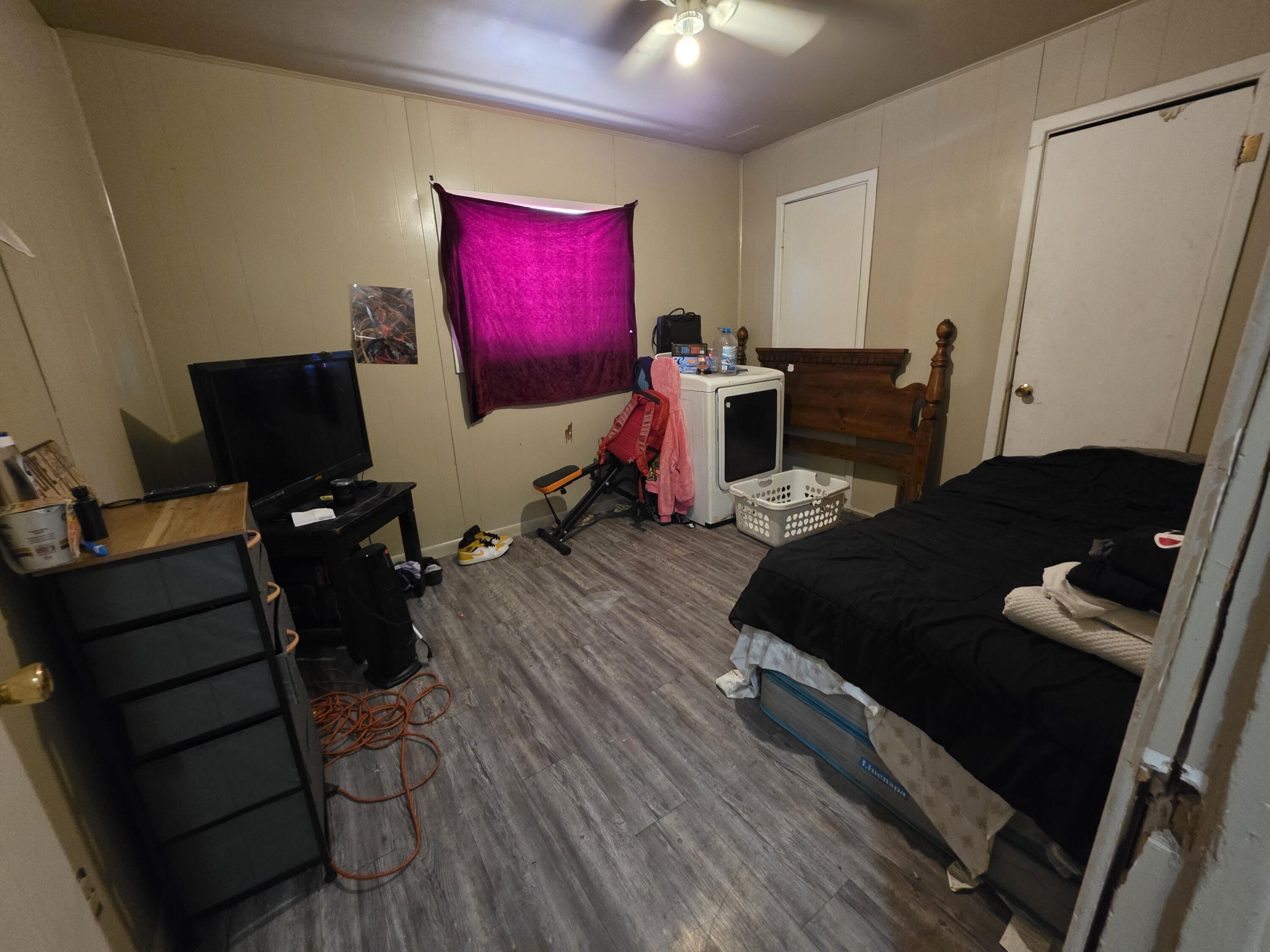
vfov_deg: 89.9
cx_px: 635
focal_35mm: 13
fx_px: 477
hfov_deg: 106.2
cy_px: 476
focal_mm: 2.2
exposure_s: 1/40
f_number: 1.9
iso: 1000
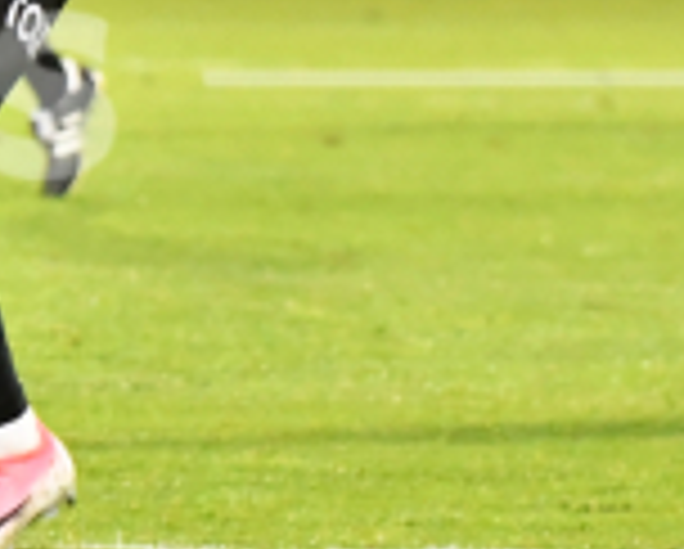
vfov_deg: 1.5
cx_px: -680
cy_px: -101
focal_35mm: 1037
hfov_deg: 1.9
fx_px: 21020
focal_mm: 140
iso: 8000
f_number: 4
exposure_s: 1/1000
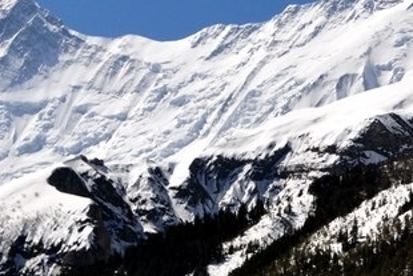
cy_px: 151
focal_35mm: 212
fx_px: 2436
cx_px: 3
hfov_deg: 9.6
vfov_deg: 6.5
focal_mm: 55
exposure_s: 1/500
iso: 200
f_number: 11
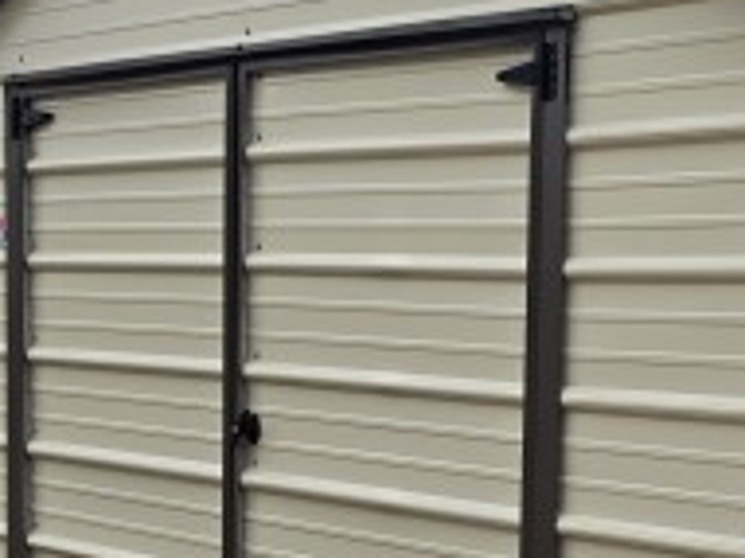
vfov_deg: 18.9
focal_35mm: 77
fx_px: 1656
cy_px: 441
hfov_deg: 24.7
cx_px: 663
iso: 64
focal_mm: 6.5
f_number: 1.4
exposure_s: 1/2314
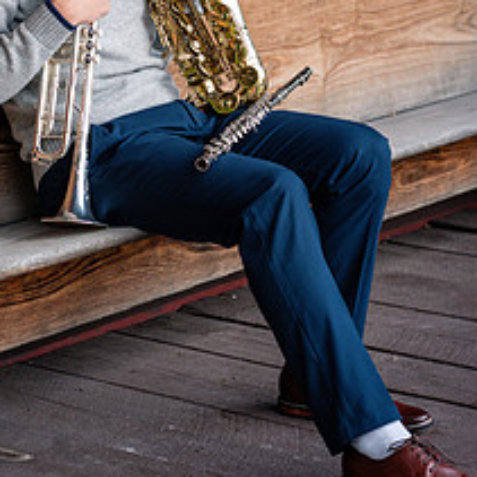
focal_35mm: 154
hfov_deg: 11.3
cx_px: 161
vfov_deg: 11.3
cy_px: 38
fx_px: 2401
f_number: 3.5
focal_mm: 85
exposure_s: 1/250
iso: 640
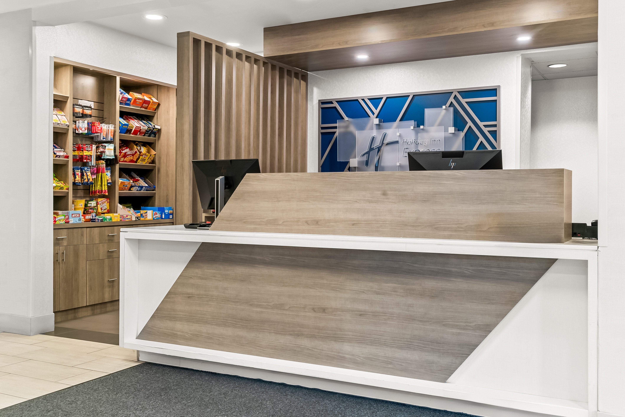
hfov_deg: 55.8
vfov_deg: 38.9
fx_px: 590
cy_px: 208
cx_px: 312
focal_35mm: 34
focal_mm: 34
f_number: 10
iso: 400
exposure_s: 1/1.67
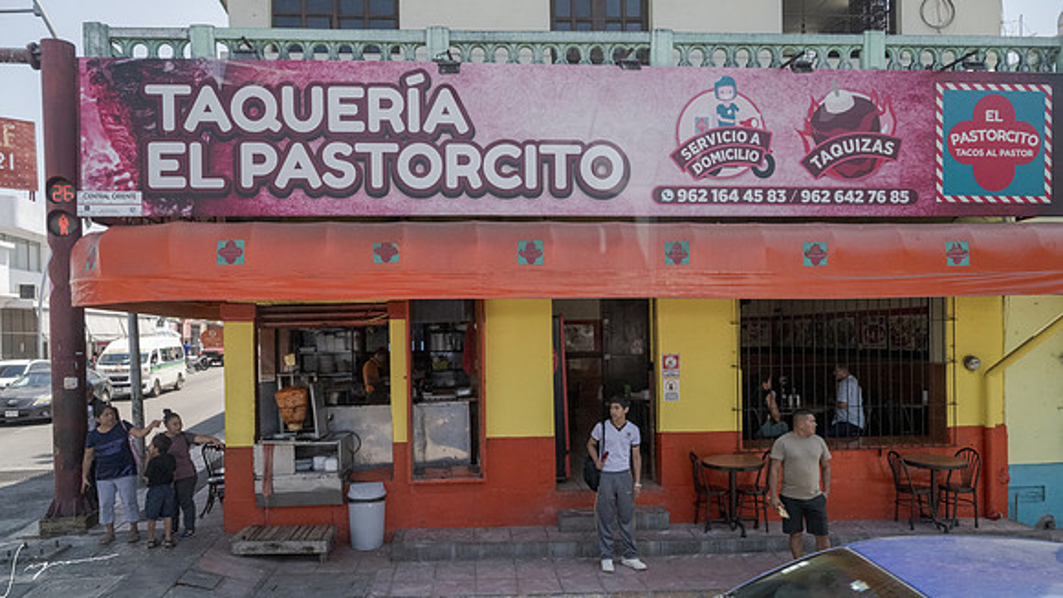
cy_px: 347
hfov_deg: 73.1
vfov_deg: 45.1
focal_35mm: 25
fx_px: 718
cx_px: 530
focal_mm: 24
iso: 3200
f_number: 8
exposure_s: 1/250
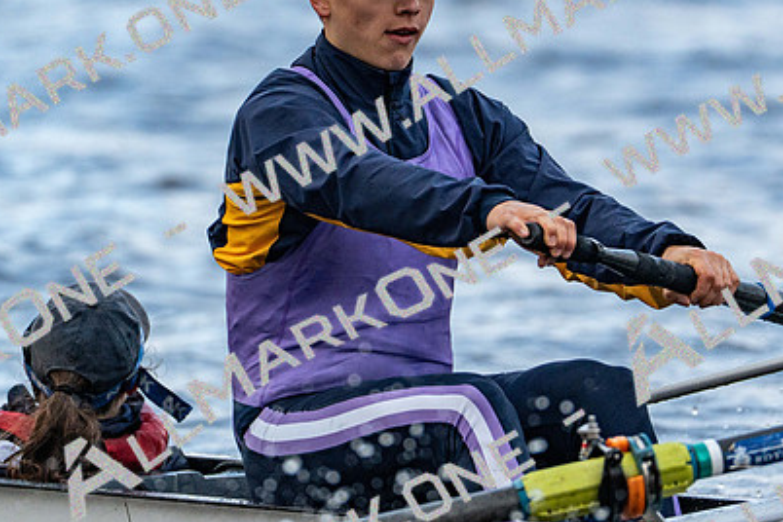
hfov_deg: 3.3
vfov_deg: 2.2
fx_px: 13593
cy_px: 221
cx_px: 460
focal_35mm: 625
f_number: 6.3
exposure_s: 1/1600
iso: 3200
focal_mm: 433
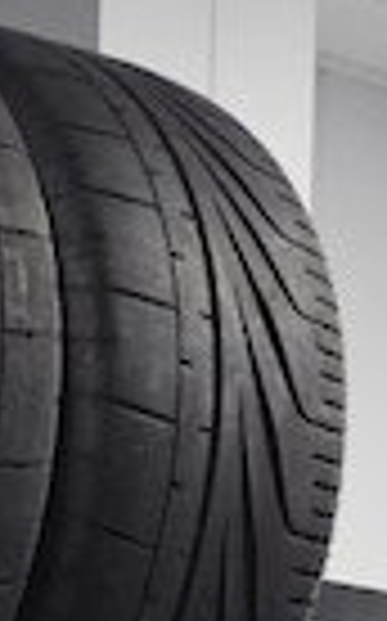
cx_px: -873
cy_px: 1832
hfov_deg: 6.6
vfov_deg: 9.4
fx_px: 2993
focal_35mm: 177
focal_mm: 5.4
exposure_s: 1/120
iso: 400
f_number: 1.8
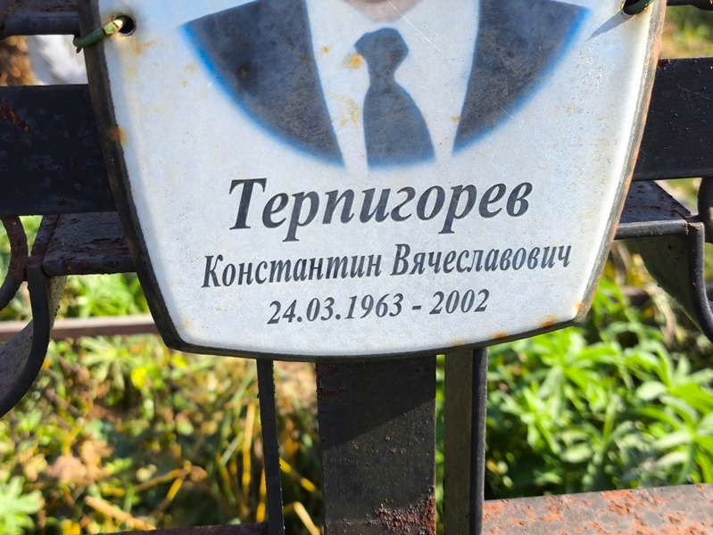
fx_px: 1030
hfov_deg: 38.2
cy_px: 268
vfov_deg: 29.1
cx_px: 356
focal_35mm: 50
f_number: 1.7
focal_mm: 4.71
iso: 50
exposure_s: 1/280
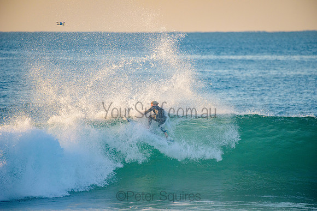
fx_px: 4404
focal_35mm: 500
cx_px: 158
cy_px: 106
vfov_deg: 2.8
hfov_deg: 4.1
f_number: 5.6
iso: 640
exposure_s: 1/1250
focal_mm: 500
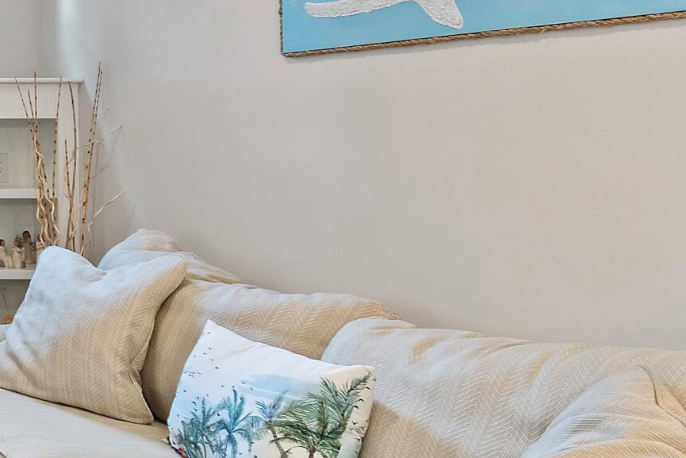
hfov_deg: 23.7
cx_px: -484
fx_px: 991
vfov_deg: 25.8
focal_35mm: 52
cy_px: 135
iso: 100
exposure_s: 1/2.5
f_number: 4.5
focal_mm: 10
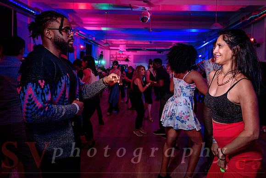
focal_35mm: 27
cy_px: 78
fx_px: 198
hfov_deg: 67.4
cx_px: 149
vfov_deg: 48.1
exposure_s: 1/60
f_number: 3.5
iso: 800
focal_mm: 24
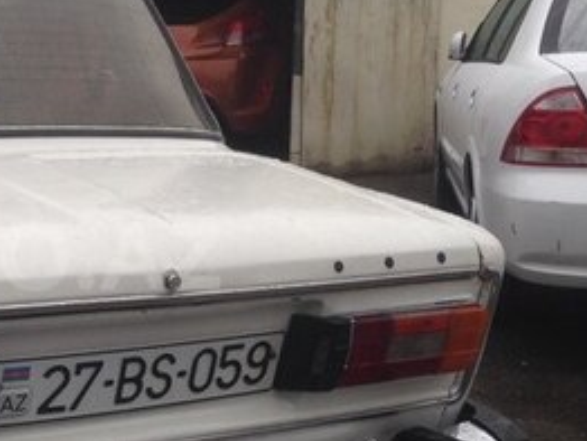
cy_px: 256
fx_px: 1409
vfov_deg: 17.8
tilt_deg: -8.7
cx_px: -9
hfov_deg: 22.6
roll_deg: -0.1
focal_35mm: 83
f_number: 2.4
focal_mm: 4.12
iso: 50
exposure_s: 1/159
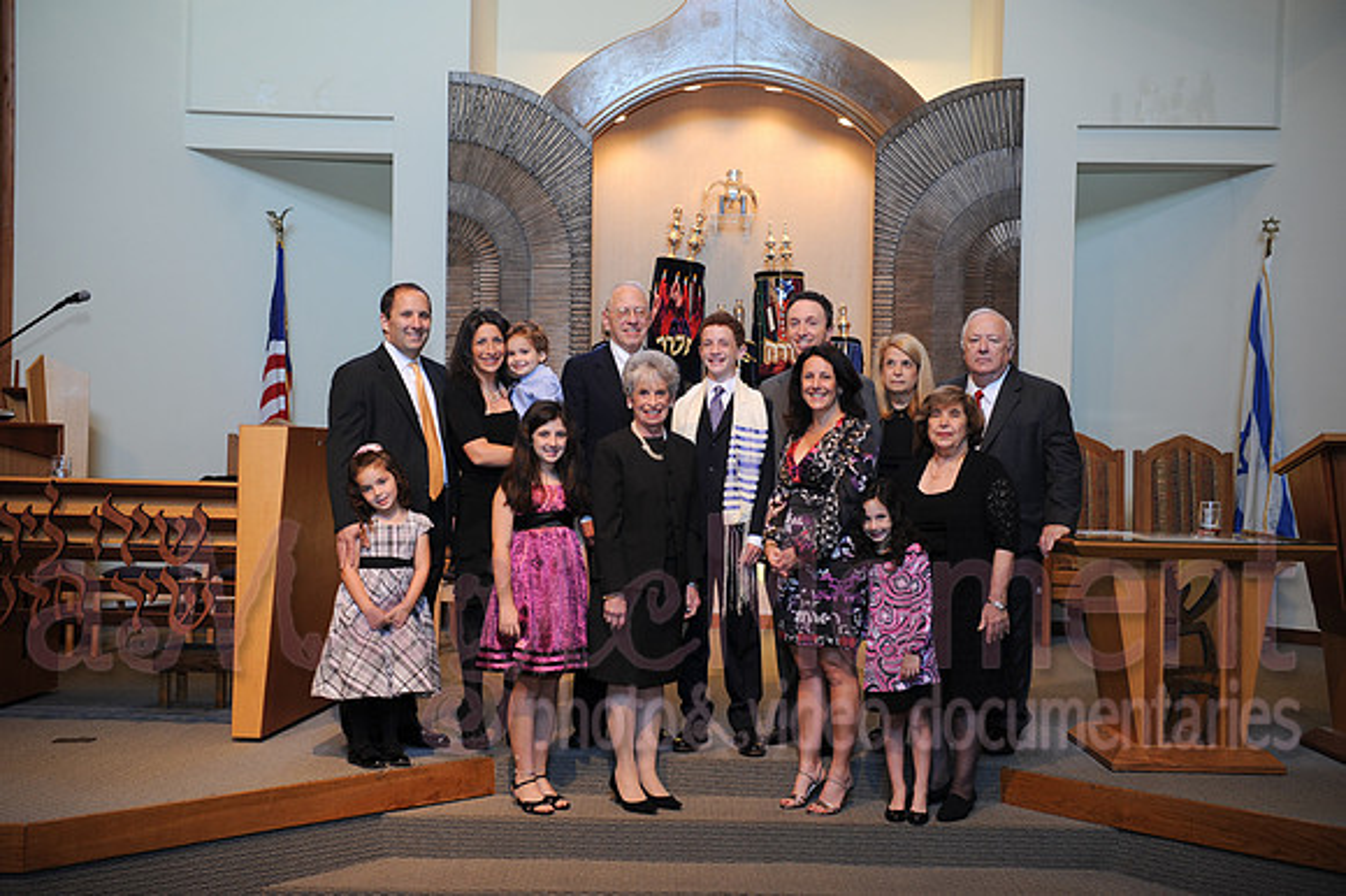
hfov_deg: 48.5
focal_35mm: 40
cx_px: 673
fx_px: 1495
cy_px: 448
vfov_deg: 33.4
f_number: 4.5
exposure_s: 1/50
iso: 500
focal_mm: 40
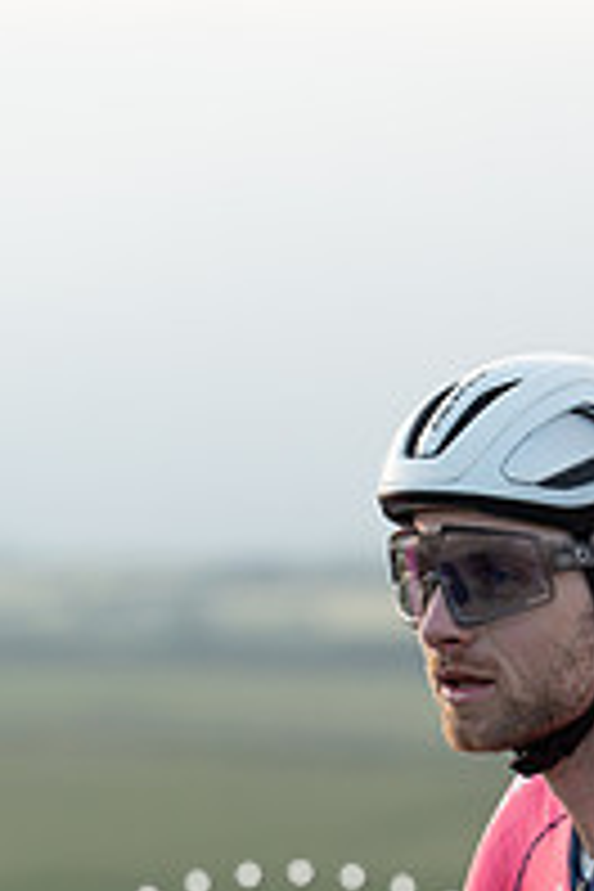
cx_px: 378
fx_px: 6088
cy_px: 900
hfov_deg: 5.6
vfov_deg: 8.3
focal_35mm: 246
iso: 400
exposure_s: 1/1250
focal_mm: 108
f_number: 3.2
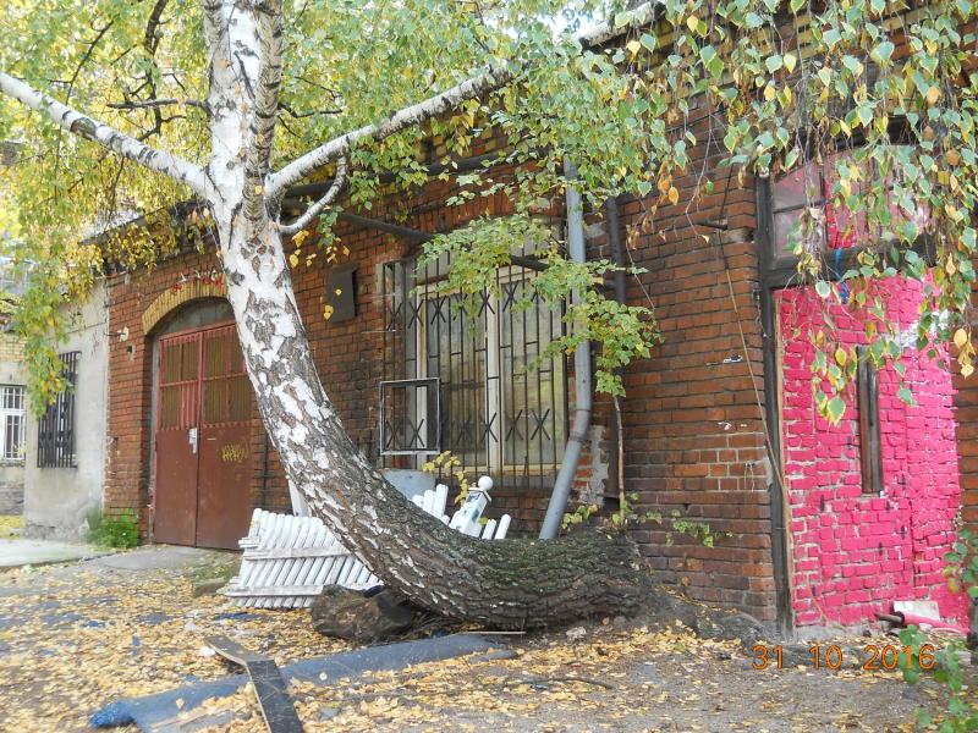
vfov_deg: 35.1
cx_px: 489
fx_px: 1158
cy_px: 366
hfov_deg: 45.8
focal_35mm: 41
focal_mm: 6.72
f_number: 3.1
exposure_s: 1/30
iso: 125
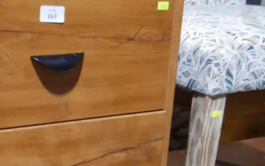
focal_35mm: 78
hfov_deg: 26.2
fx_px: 563
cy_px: 256
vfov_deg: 15.3
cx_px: 77
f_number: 3.5
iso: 400
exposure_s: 1/60
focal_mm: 14
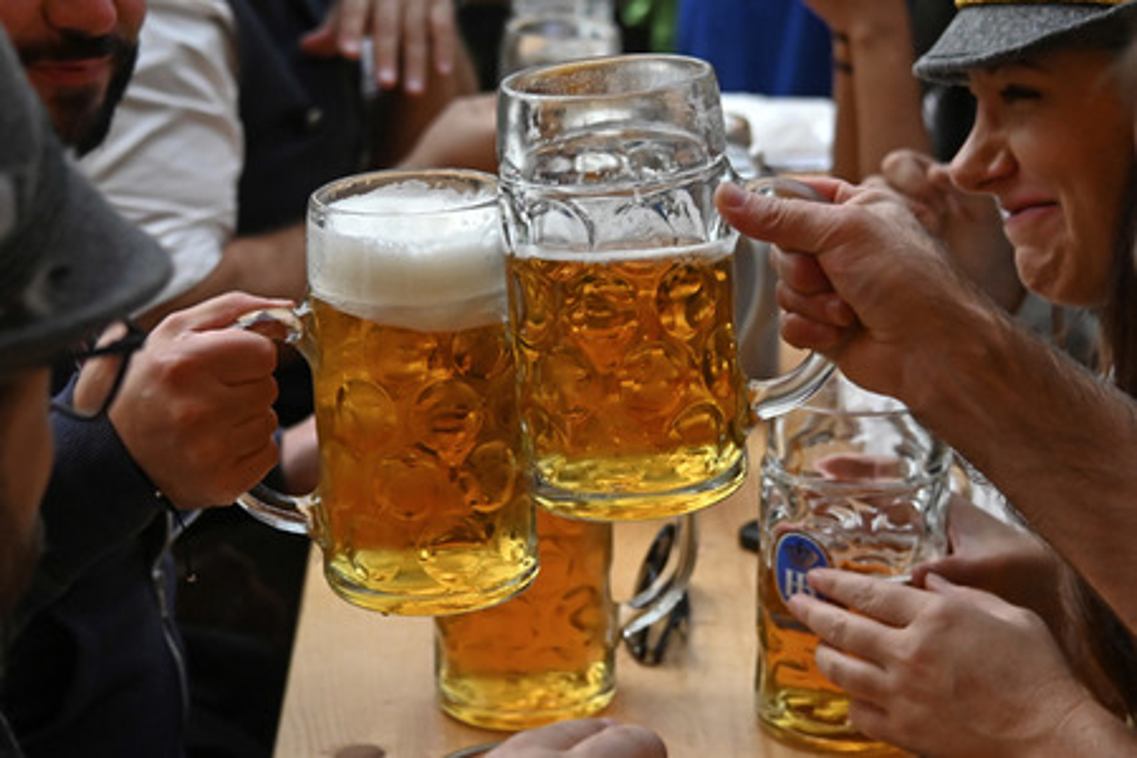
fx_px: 2748
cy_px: 379
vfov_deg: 15.7
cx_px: 568
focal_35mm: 87
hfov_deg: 23.4
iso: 5000
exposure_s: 1/400
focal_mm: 58
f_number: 5
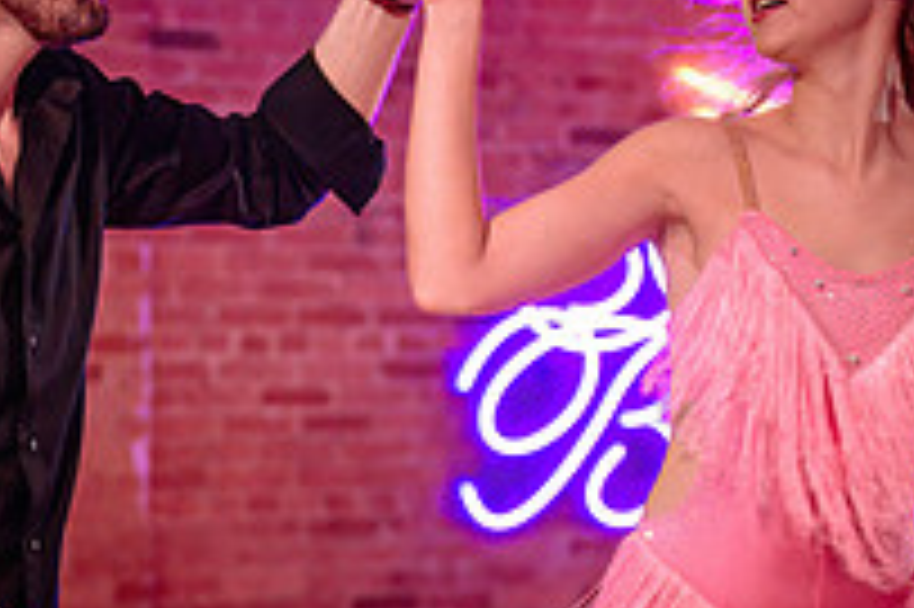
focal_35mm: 87
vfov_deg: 15.6
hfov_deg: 23.4
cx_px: 442
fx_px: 2207
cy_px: 491
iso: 2500
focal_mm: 28
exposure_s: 1/320
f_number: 1.4
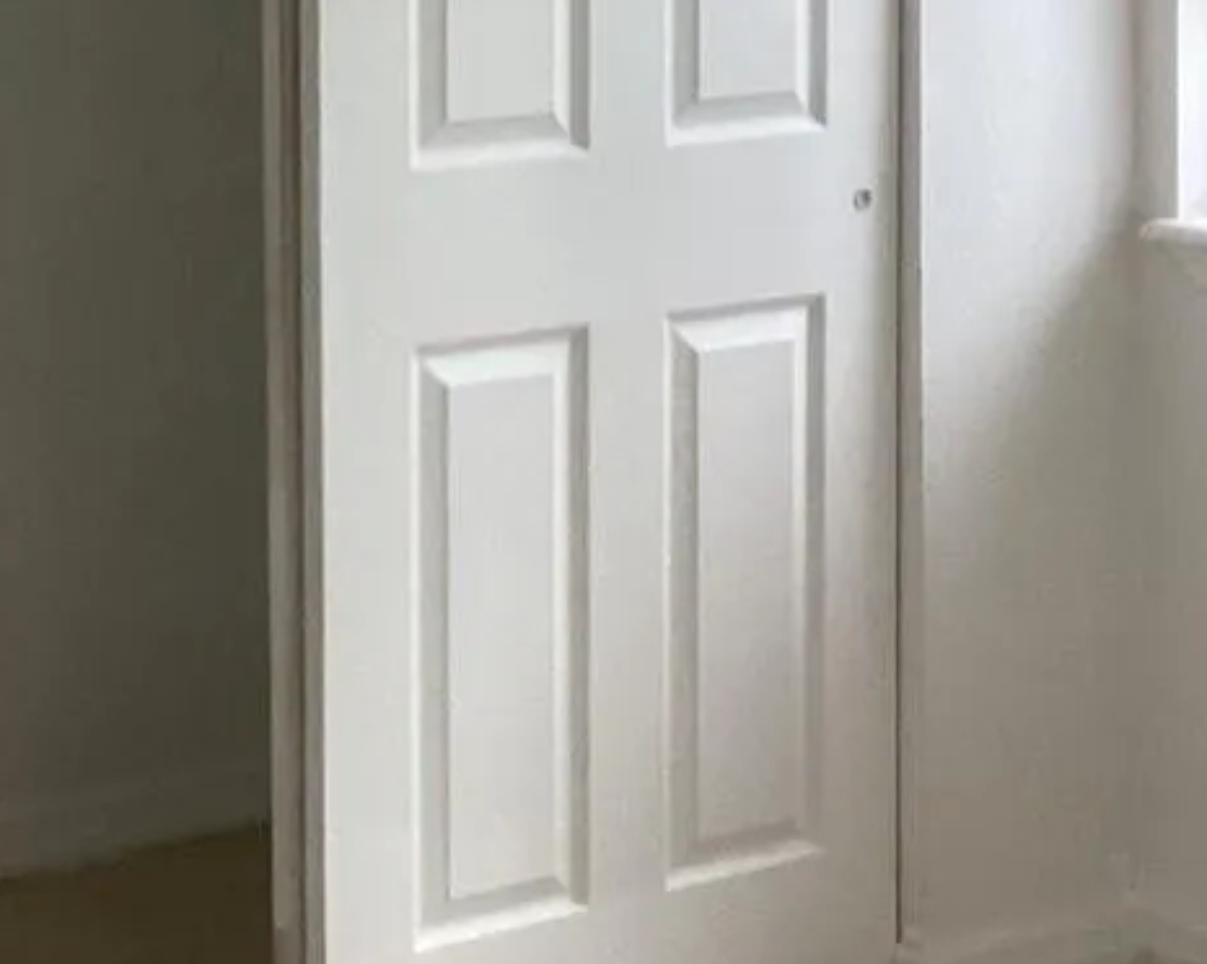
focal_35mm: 104
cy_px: -73
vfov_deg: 14.5
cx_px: 401
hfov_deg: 18.4
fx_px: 3712
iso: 80
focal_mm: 3.3
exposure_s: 1/60
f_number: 2.4
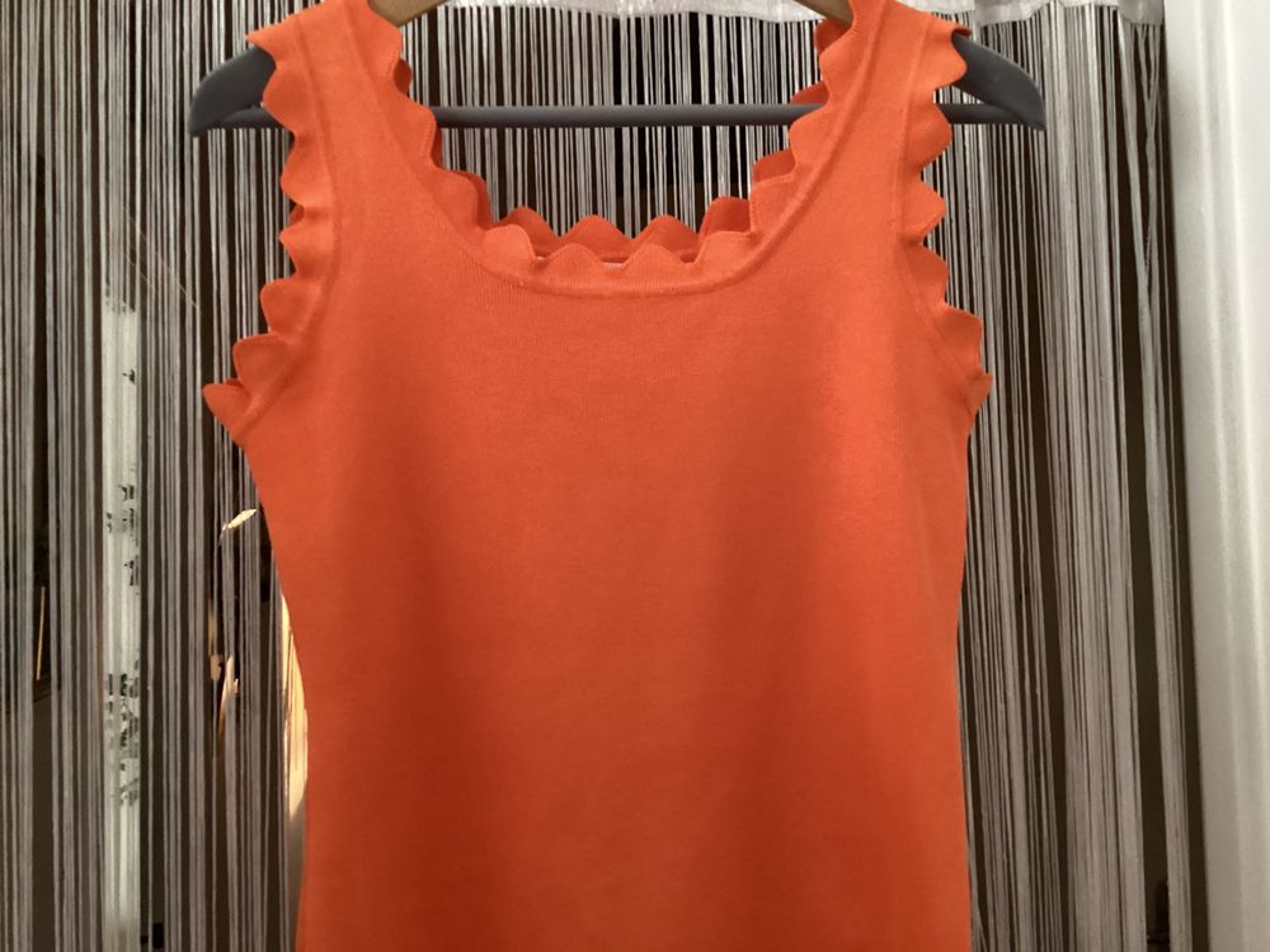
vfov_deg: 45.4
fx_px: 1137
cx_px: 635
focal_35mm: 31
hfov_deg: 58.4
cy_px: 476
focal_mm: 3.3
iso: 640
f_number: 2.4
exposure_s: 1/24
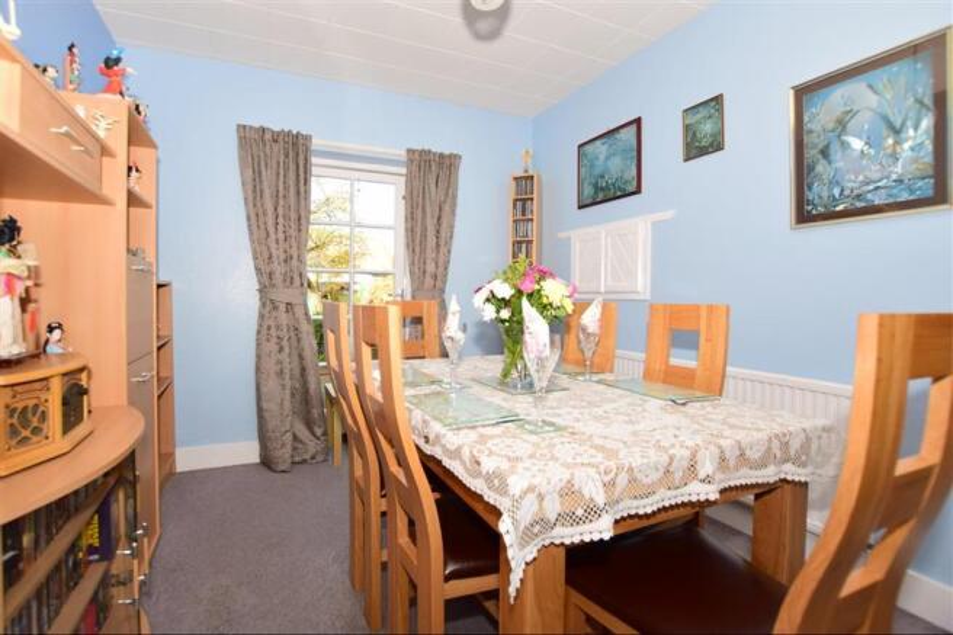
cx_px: 476
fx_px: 397
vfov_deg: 77.3
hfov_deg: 100.4
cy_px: 318
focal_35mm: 15
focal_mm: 10
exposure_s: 1/125
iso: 200
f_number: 5.6
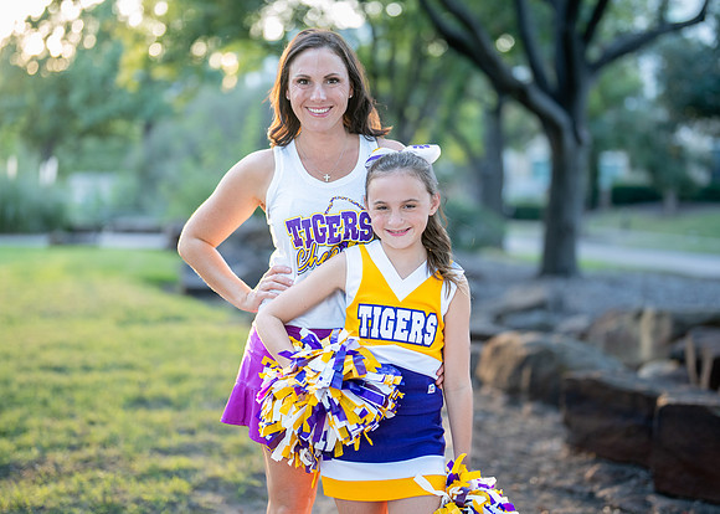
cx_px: 377
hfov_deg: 31.2
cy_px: 246
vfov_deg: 22.6
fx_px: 1288
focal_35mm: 63
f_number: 1.2
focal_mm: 50
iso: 320
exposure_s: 1/320
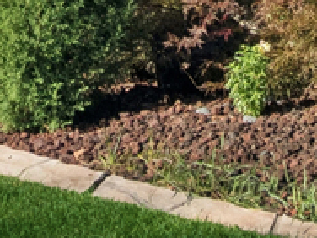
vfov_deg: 7.8
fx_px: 1593
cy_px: -390
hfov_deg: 11.4
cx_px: 194
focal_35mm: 174
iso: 400
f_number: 8
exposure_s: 1/800
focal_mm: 14
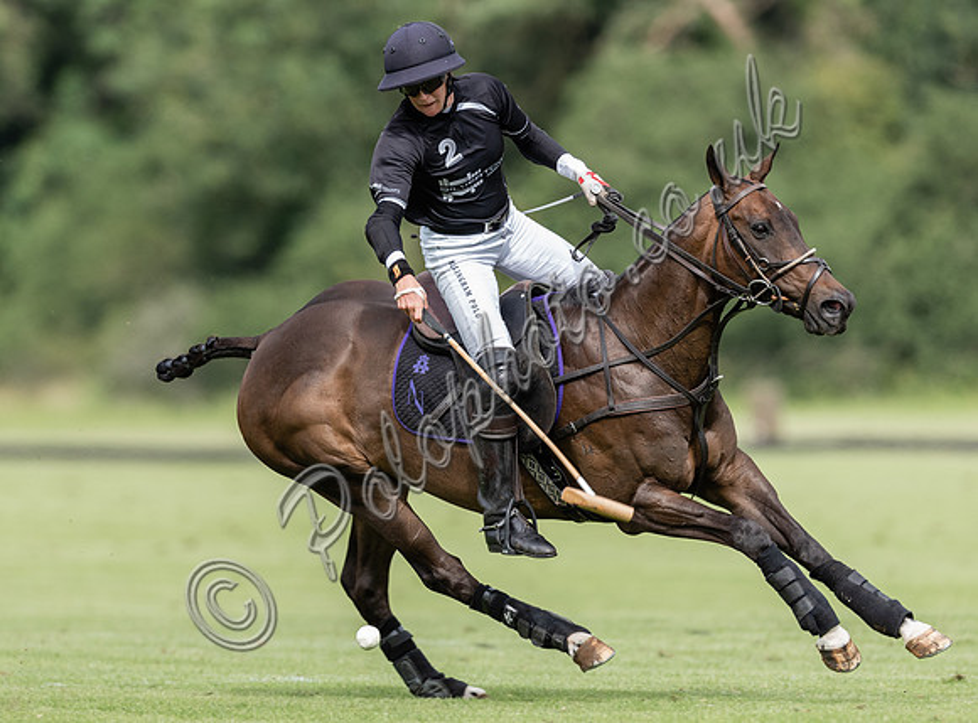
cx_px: 333
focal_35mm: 638
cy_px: 361
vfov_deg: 2.3
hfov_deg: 3.1
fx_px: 17938
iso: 500
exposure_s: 1/1600
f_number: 4.5
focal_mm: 500
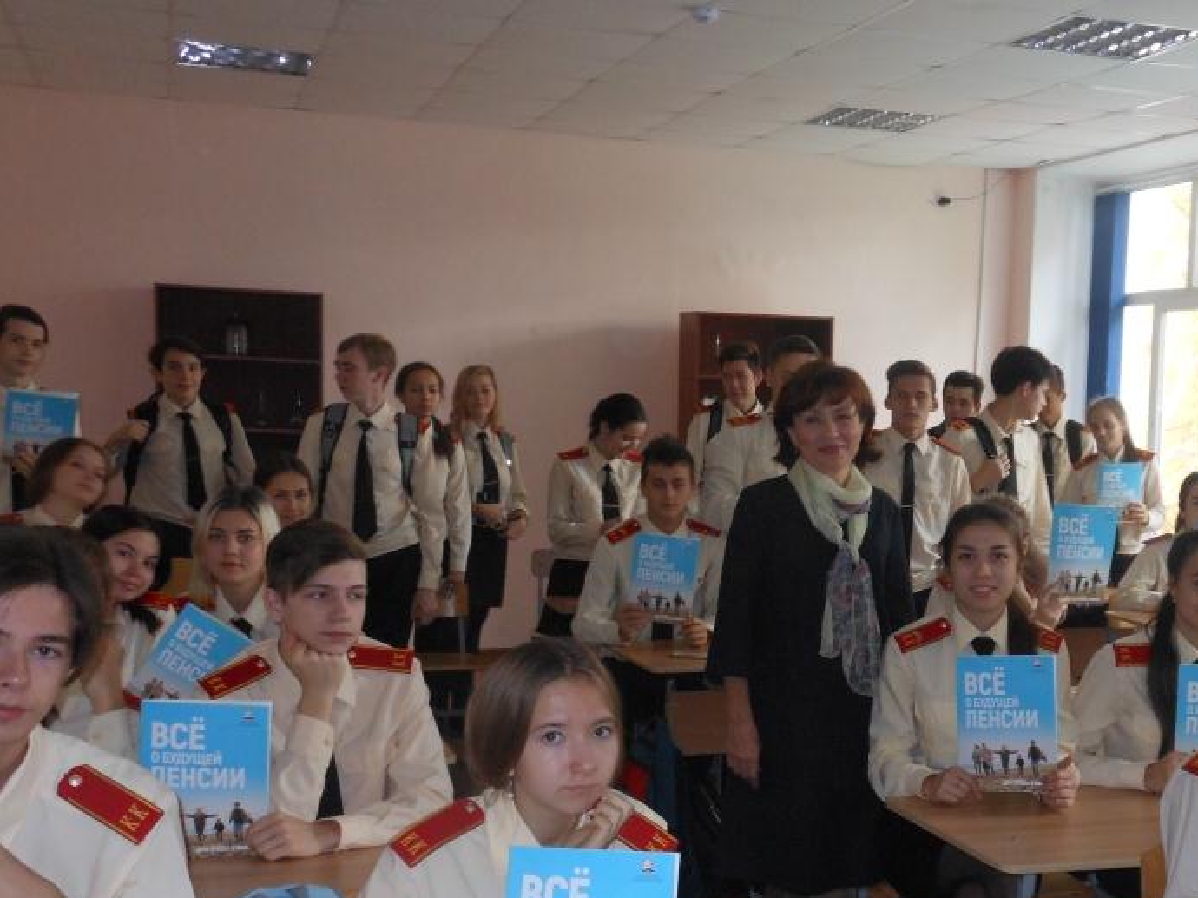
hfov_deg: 38.2
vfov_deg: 29.6
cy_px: 556
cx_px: 859
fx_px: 1695
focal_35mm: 49
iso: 200
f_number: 3.5
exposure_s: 1/30
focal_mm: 6
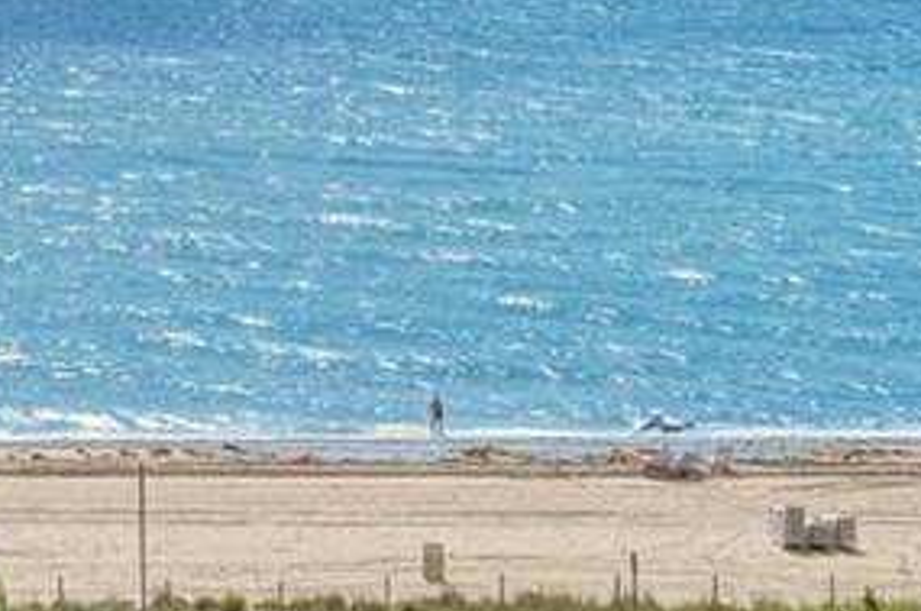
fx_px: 3550
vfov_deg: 9.6
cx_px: -452
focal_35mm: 139
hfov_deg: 13.9
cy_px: -270
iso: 1250
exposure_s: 1/800
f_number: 22
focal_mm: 31
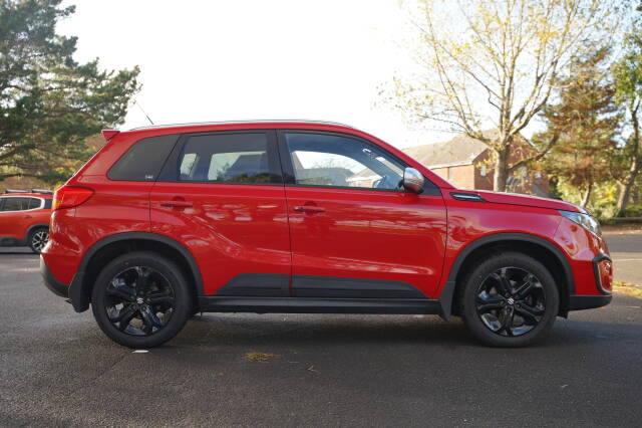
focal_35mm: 41
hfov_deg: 47.3
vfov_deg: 32.5
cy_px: 214
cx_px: 321
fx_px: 733
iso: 125
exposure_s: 1/60
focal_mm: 41.1
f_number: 4
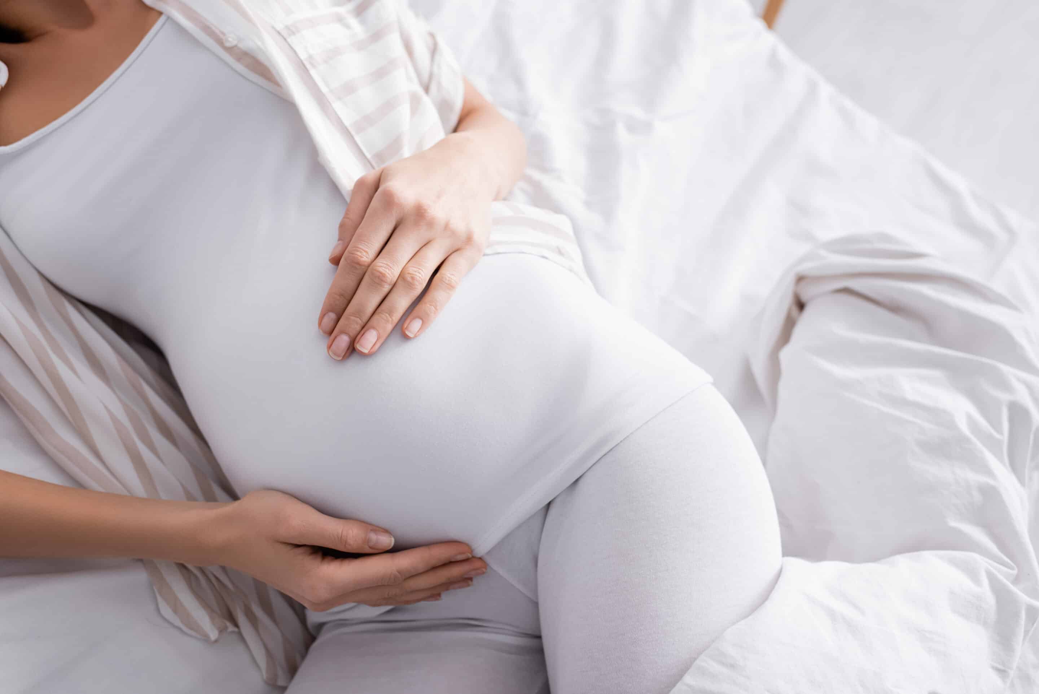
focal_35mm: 35
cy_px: 347
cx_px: 520
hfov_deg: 54.4
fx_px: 1010
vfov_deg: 37.9
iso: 100
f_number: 4
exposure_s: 1/200
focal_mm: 35
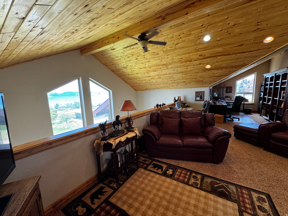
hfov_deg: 102.1
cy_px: 108
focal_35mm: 14
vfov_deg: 85.7
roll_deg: +2.0
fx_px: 116
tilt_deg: -7.3
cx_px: 144
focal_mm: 2.22
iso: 160
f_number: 2.2
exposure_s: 1/120
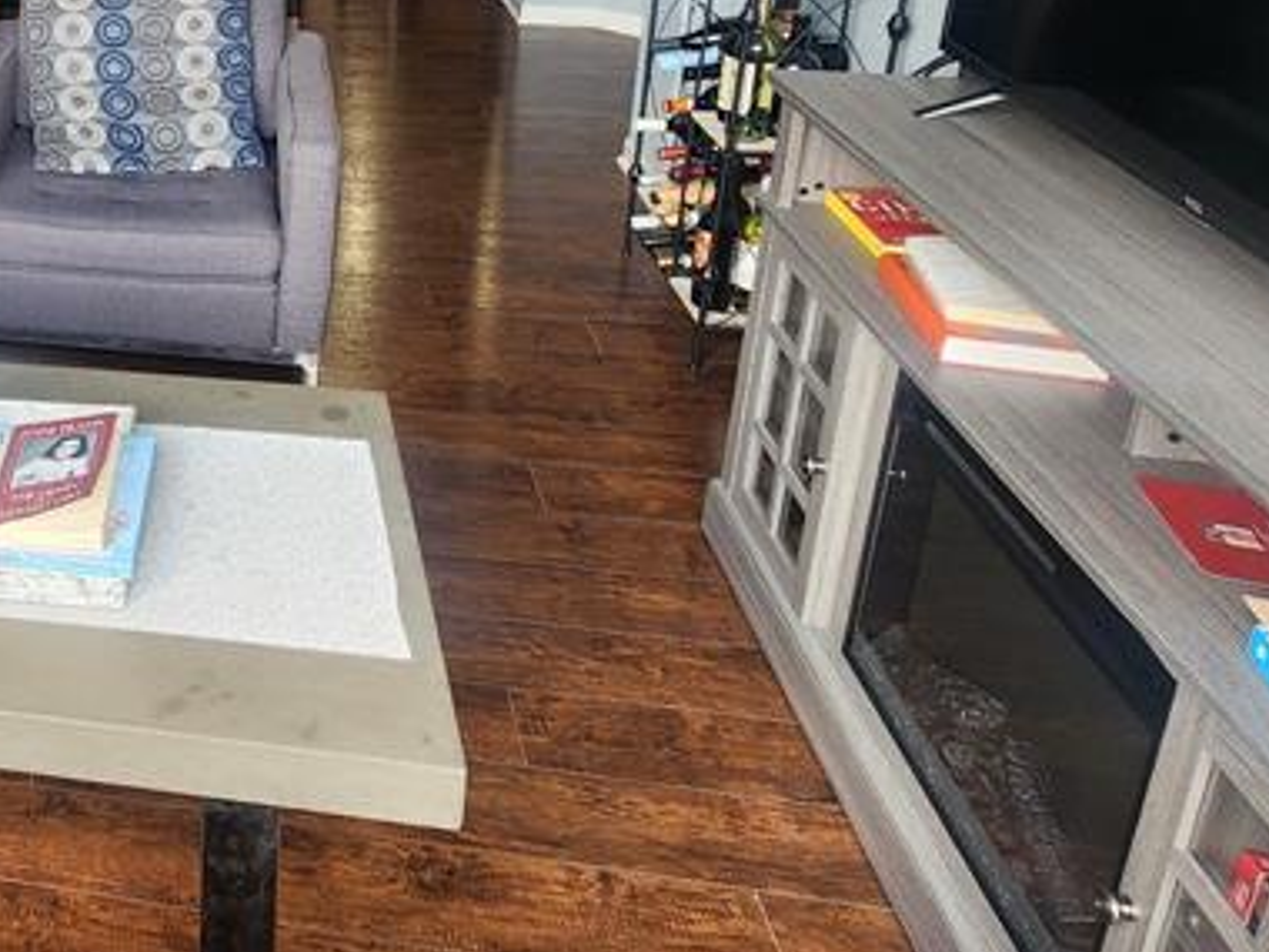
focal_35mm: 35
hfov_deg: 42.8
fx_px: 1283
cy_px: 43
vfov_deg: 37.2
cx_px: -83
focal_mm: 2.2
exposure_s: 1/60
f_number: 2.2
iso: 125
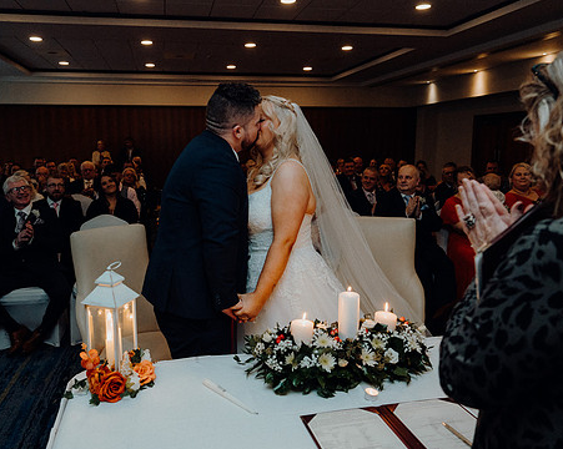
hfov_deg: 60.3
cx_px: 245
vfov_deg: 49.9
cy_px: 220
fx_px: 483
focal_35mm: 29
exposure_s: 1/160
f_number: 3.5
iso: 2500
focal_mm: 24
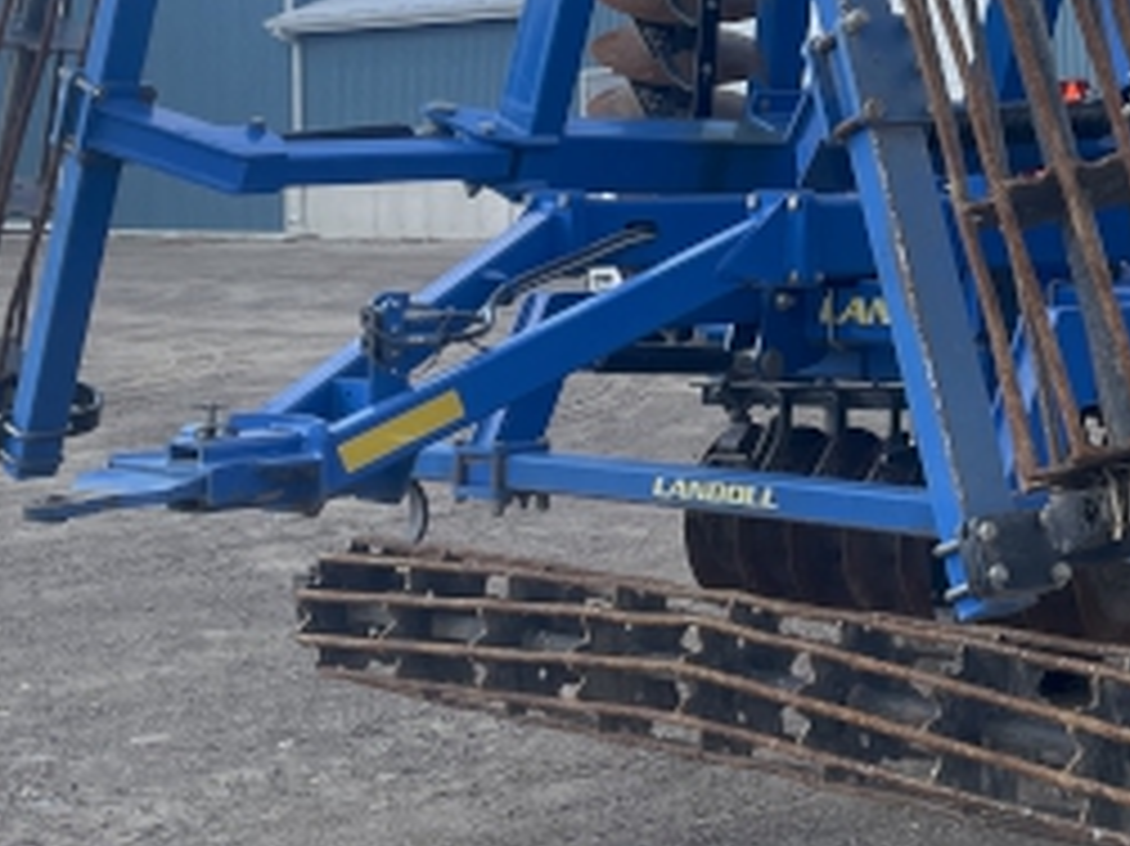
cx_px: 1031
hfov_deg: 22.9
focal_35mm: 83
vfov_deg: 17.2
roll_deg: +2.4
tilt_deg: +5.4
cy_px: -58
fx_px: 2708
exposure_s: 1/2212
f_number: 1.6
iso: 32
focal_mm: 4.2
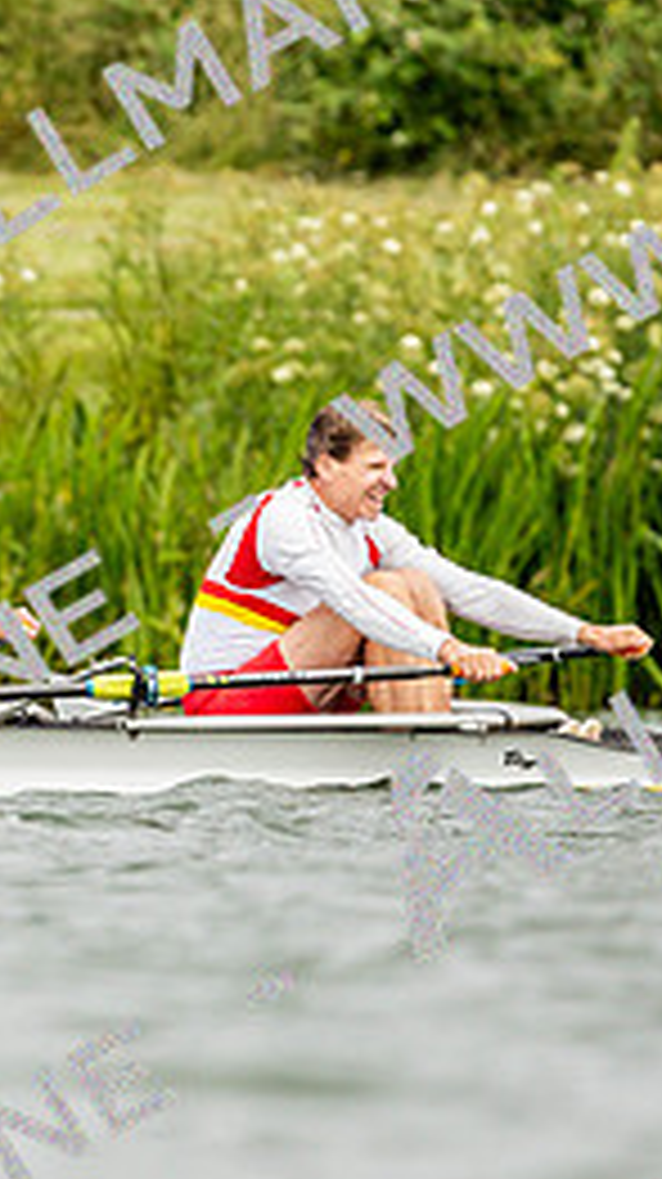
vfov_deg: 1.6
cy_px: 538
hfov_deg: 0.9
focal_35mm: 1394
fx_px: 43586
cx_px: 5
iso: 640
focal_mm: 600
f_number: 6.3
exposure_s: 1/2000
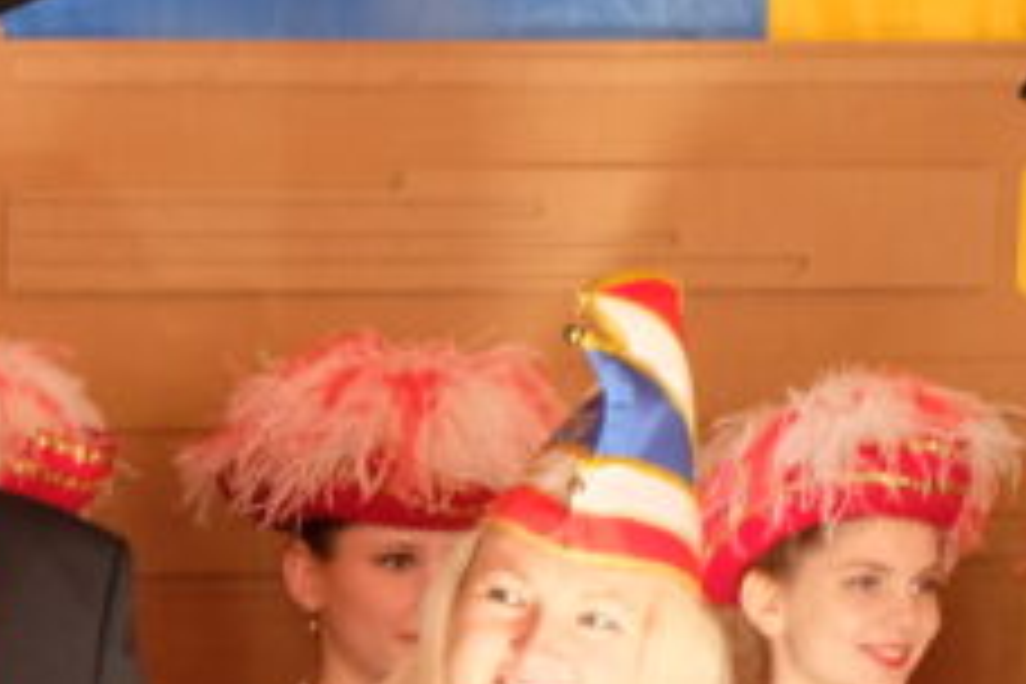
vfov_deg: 6.0
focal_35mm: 226
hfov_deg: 8.2
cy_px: 1287
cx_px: -1598
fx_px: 6440
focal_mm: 28.9
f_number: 3.2
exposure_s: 1/30
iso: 1250
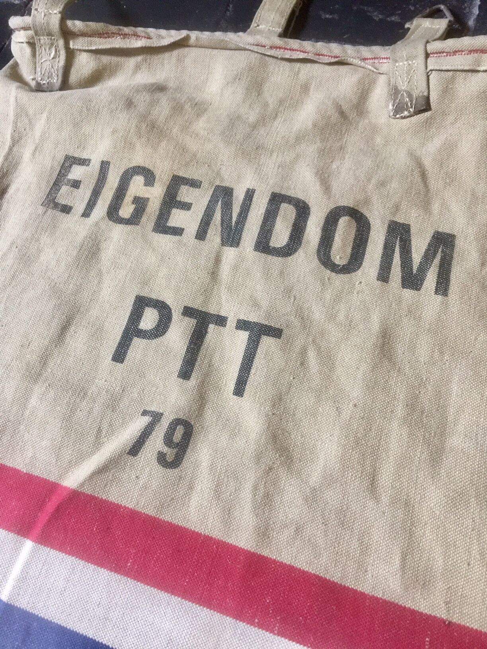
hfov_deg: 48.2
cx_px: 244
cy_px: 324
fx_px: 544
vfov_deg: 61.7
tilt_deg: -64.6
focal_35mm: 29
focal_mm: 4.15
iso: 100
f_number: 2.2
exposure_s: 1/17
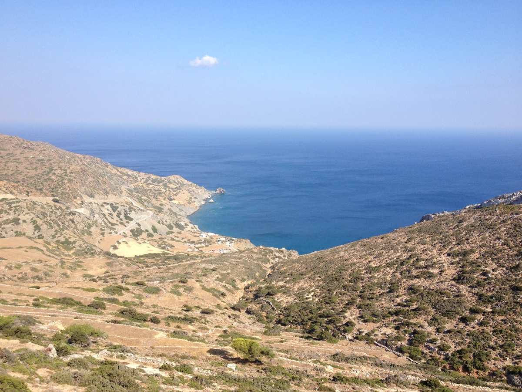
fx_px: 528
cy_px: 196
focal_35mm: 35
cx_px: 261
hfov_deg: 52.6
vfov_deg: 40.7
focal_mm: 4.28
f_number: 2.4
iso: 50
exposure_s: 1/1314
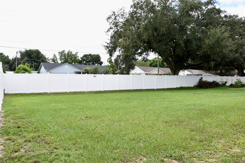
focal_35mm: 27
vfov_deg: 47.9
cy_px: 82
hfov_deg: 67.4
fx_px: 184
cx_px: 122
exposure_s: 1/160
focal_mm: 18
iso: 100
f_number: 6.3
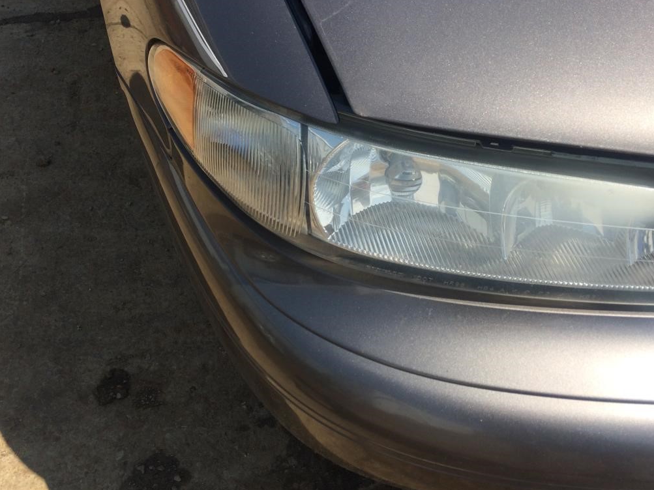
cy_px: 264
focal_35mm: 37
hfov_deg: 50.1
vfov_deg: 38.6
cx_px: 312
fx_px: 699
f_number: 2.2
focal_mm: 4.15
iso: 32
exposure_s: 1/1866
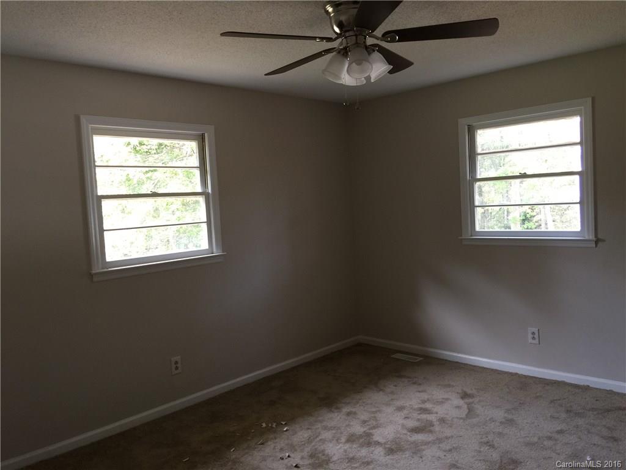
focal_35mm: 29
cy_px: 235
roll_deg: +1.9
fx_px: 524
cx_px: 313
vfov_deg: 48.2
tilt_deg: -4.7
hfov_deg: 61.7
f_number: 2.2
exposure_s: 1/30
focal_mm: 4.15
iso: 40
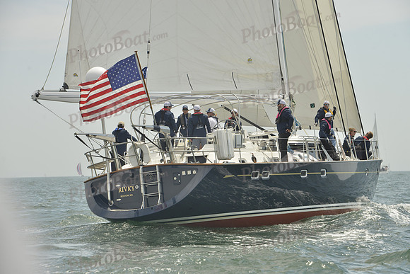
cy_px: 137
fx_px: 1538
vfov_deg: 10.2
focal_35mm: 135
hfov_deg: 15.2
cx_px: 205
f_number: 10
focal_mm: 135
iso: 560
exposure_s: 1/1600
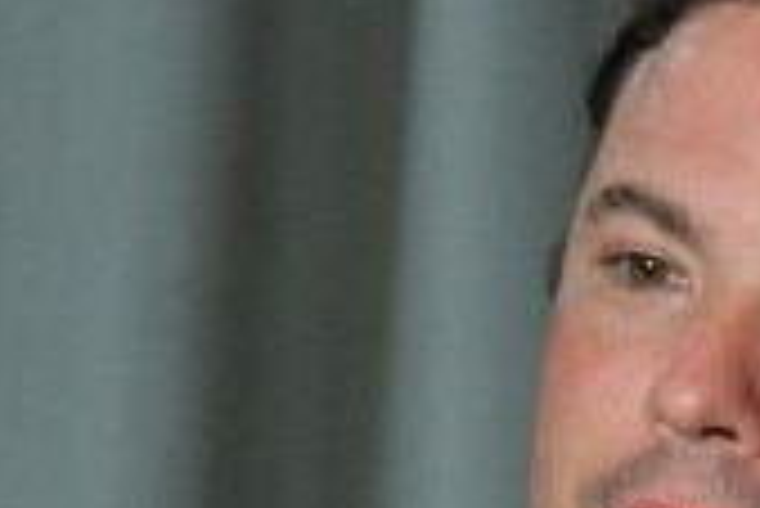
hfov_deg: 2.5
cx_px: 1354
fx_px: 17283
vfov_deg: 1.7
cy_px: 1128
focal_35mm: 818
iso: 2200
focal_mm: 90
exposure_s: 1/125
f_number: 5.6
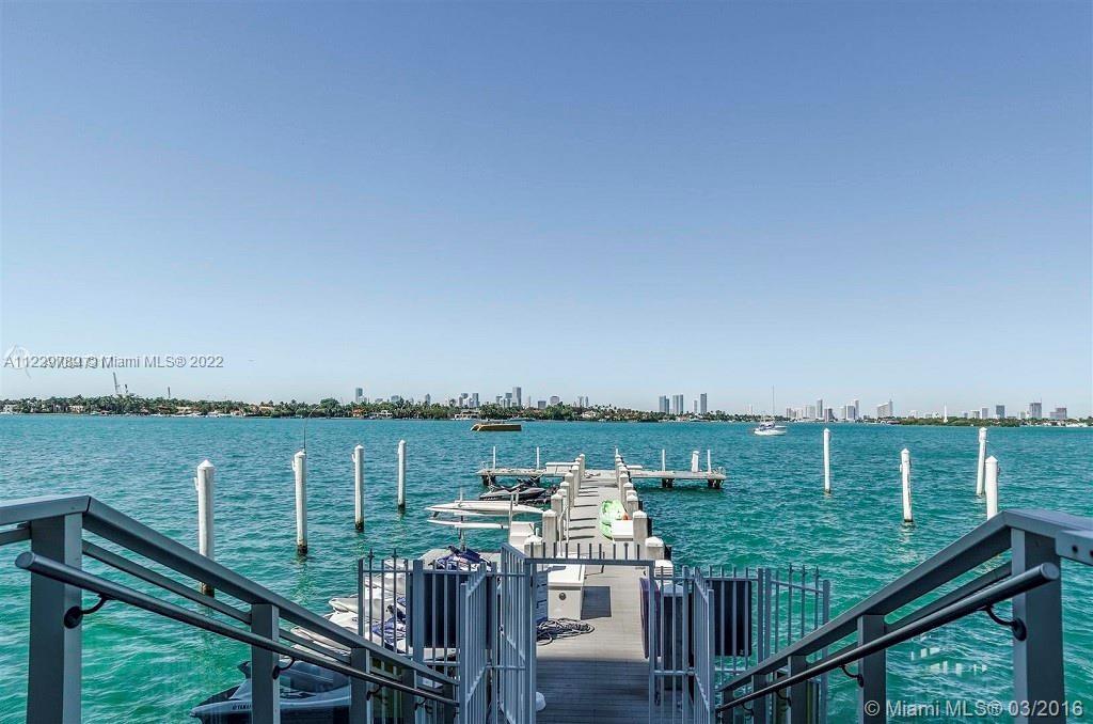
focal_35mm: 18
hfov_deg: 90.1
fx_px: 545
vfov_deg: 67.1
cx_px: 546
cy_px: 362
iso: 100
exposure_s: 1/640
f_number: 5
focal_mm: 12
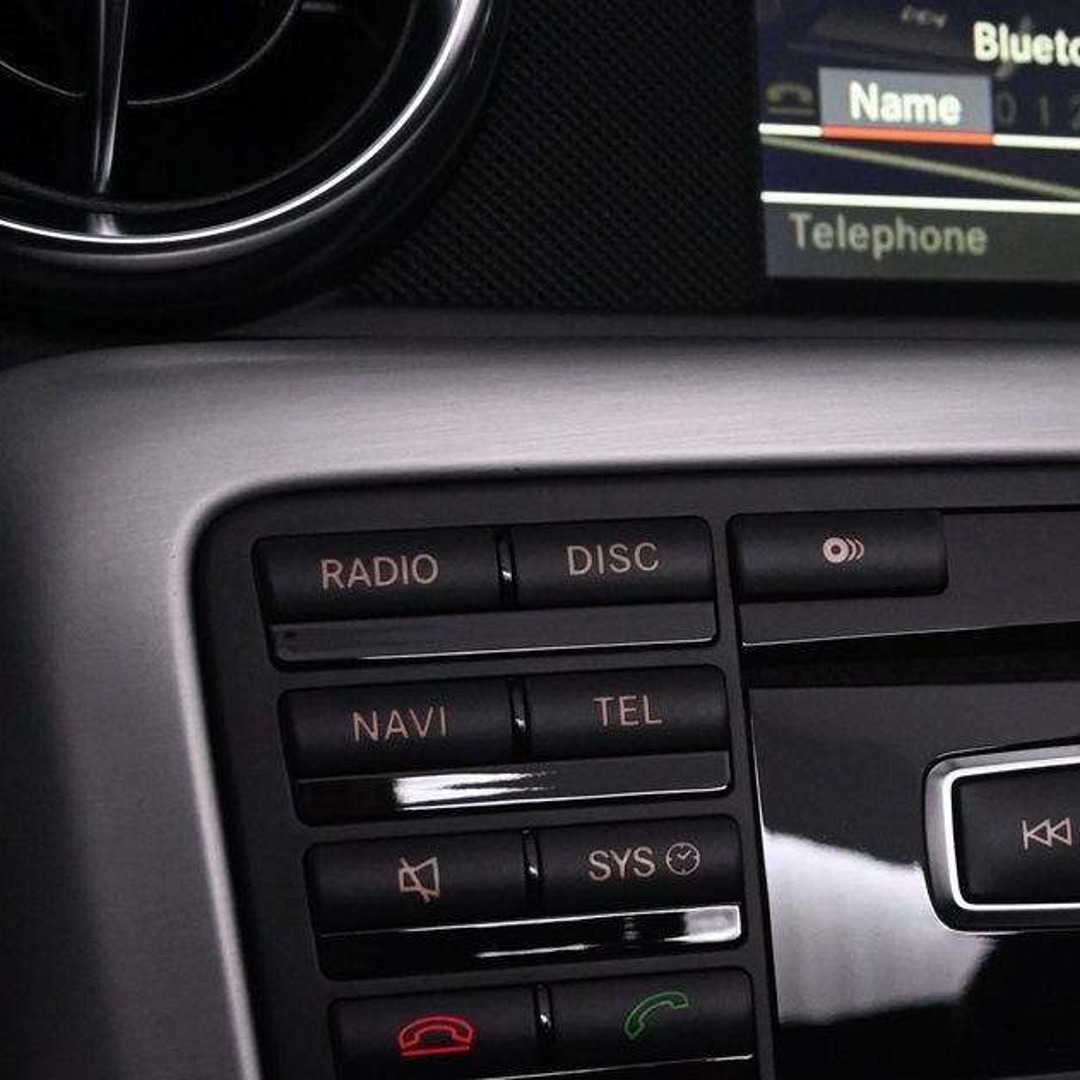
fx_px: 2541
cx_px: 1155
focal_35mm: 72
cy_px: 893
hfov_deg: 22.7
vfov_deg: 23.6
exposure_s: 1/100
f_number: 5
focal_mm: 22
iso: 3200
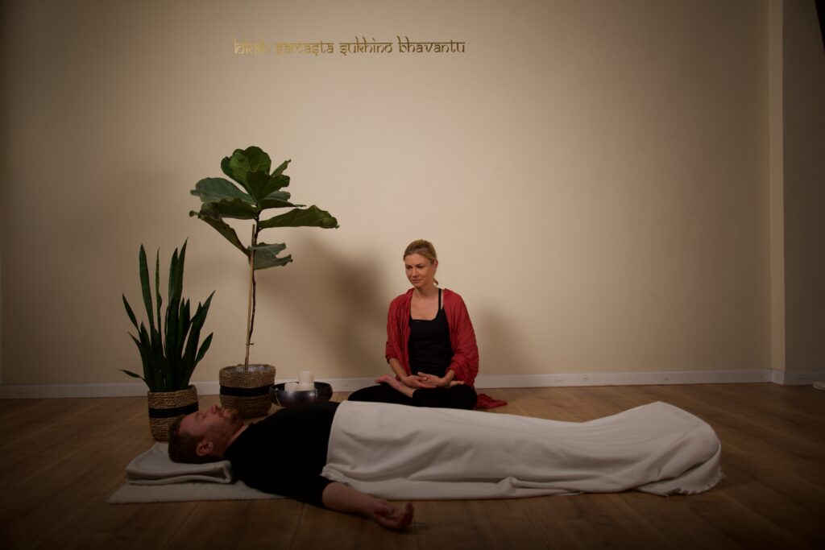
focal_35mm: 31
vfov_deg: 42.3
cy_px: 275
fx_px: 710
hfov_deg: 60.3
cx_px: 412
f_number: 4
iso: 100
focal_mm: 31
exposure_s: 1/250
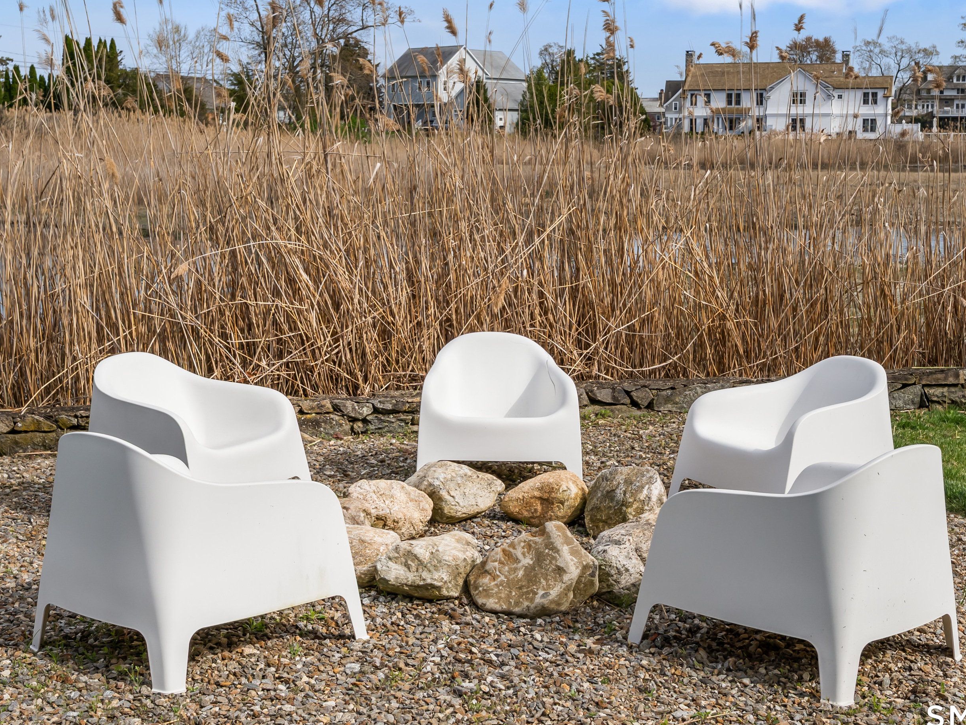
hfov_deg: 37.5
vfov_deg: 28.5
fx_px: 1423
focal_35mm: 51
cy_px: 330
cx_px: 498
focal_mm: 28
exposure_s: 1/1000
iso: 320
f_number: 8
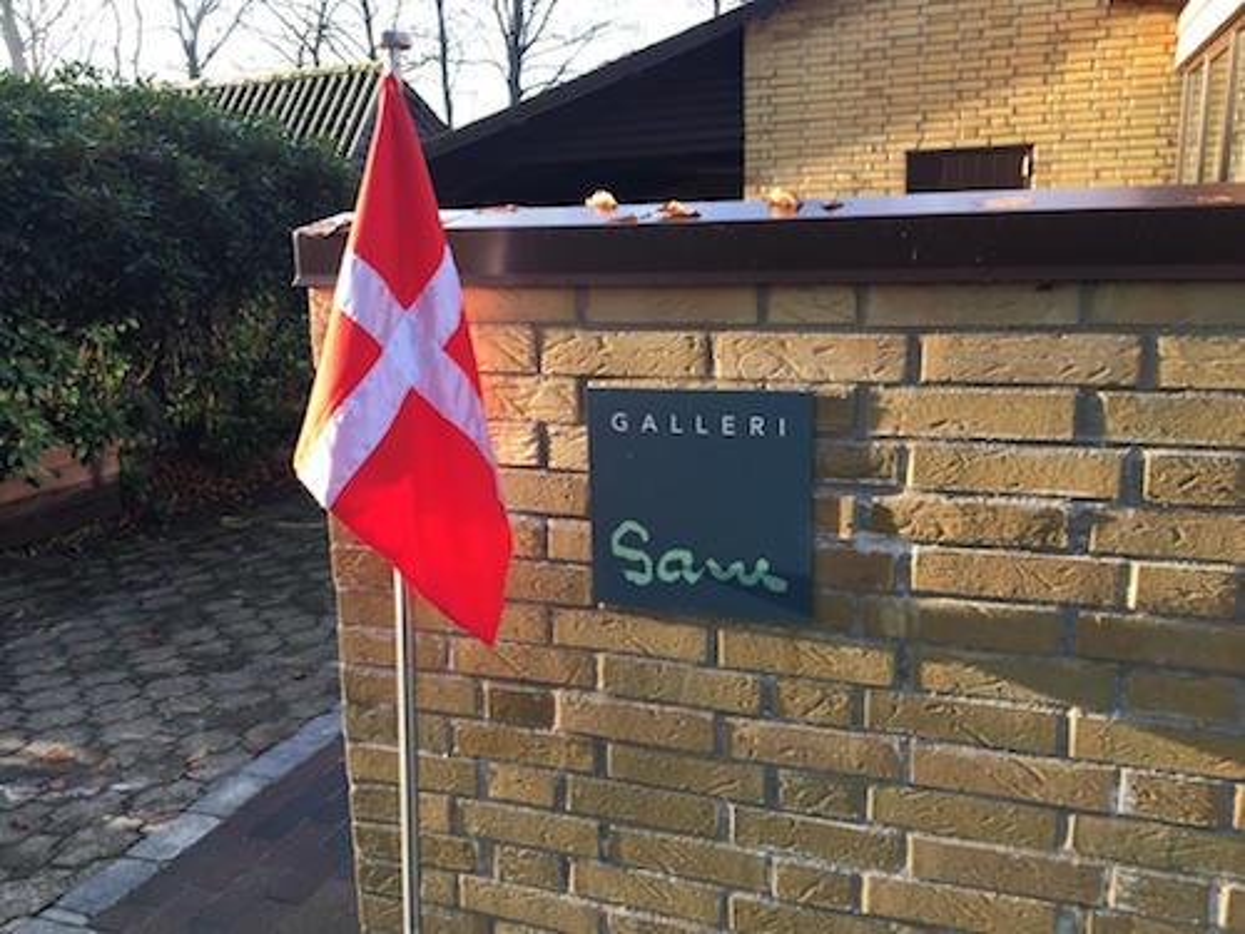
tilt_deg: -12.9
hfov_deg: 61.7
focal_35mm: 29
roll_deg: +1.3
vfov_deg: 48.2
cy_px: 467
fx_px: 1043
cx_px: 622
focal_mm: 4.15
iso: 25
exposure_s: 1/100
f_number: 2.2
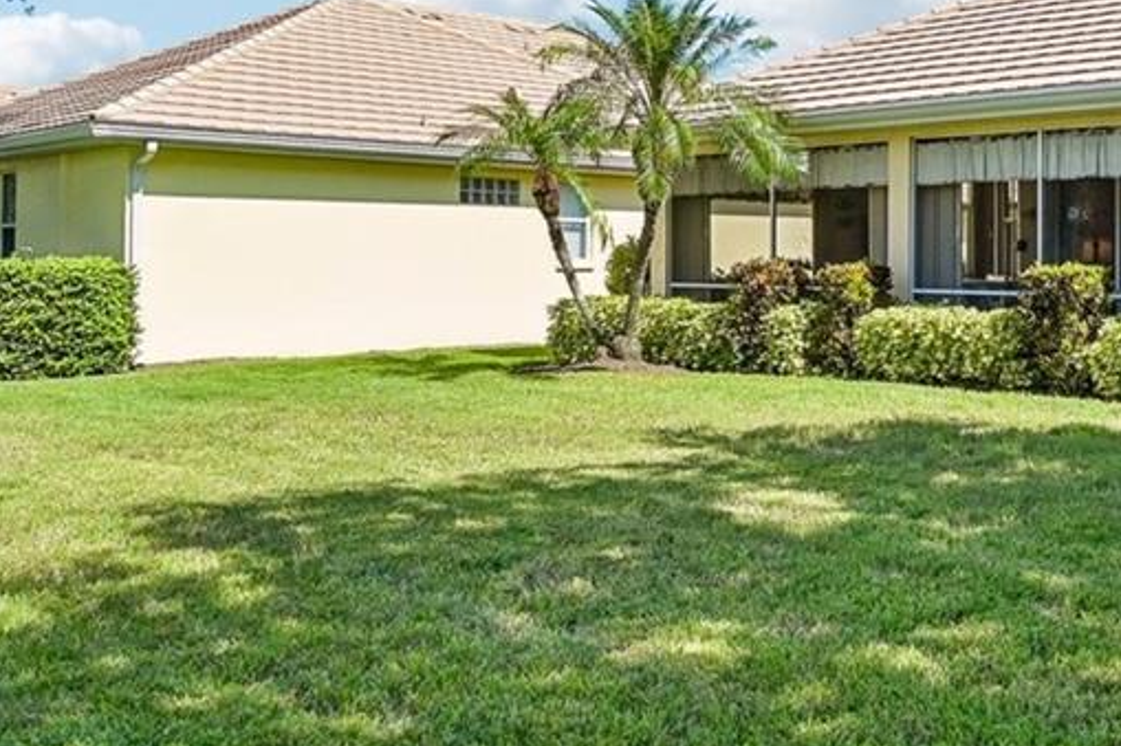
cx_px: 877
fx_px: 1370
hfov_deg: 42.7
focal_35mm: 44
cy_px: 235
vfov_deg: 30.2
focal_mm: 14
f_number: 8
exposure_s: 1/500
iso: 400
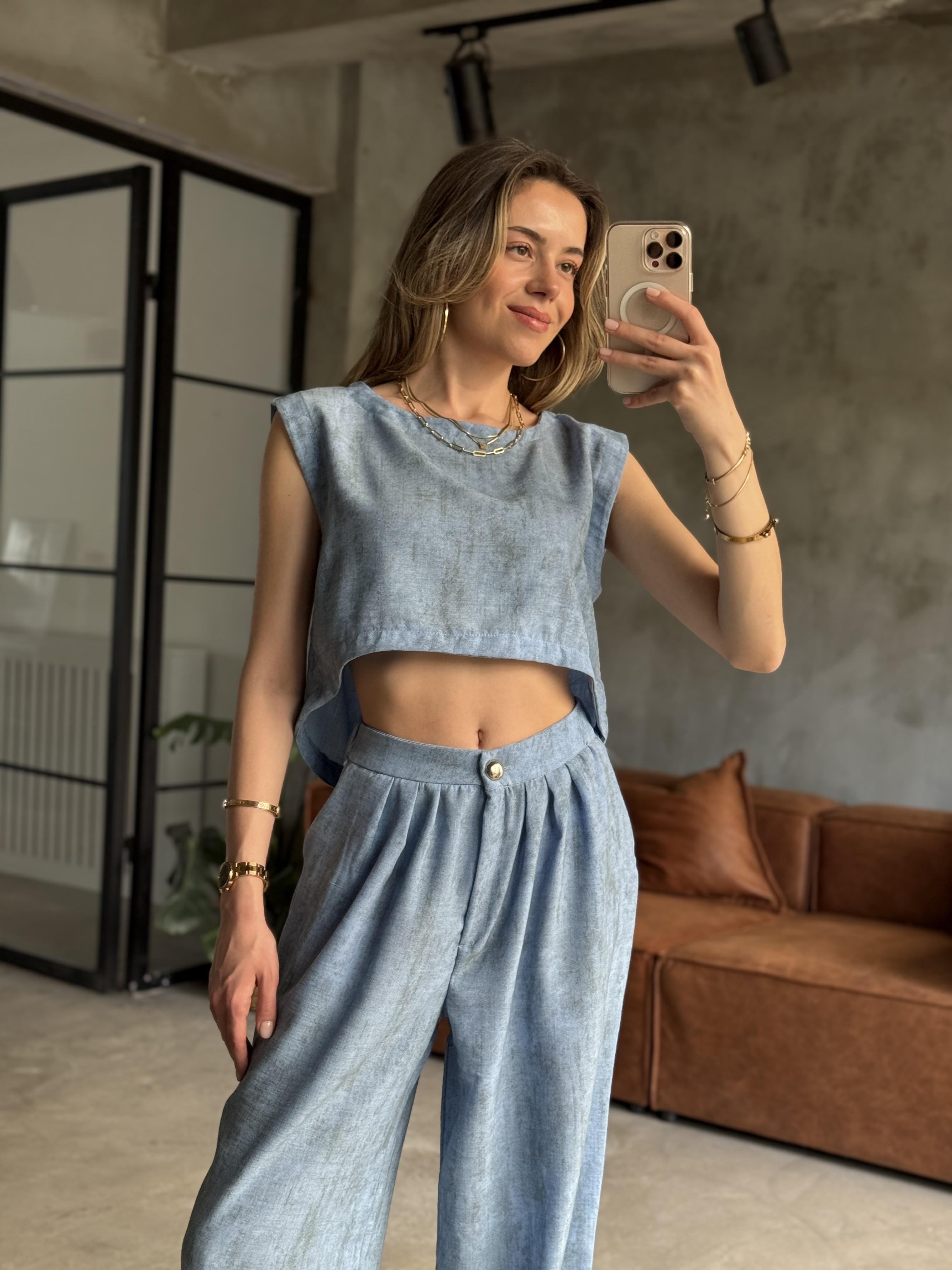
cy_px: 635
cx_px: 476
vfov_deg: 39.7
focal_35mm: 48
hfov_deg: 30.3
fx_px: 1760
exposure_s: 1/69
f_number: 1.78
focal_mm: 6.76
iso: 100
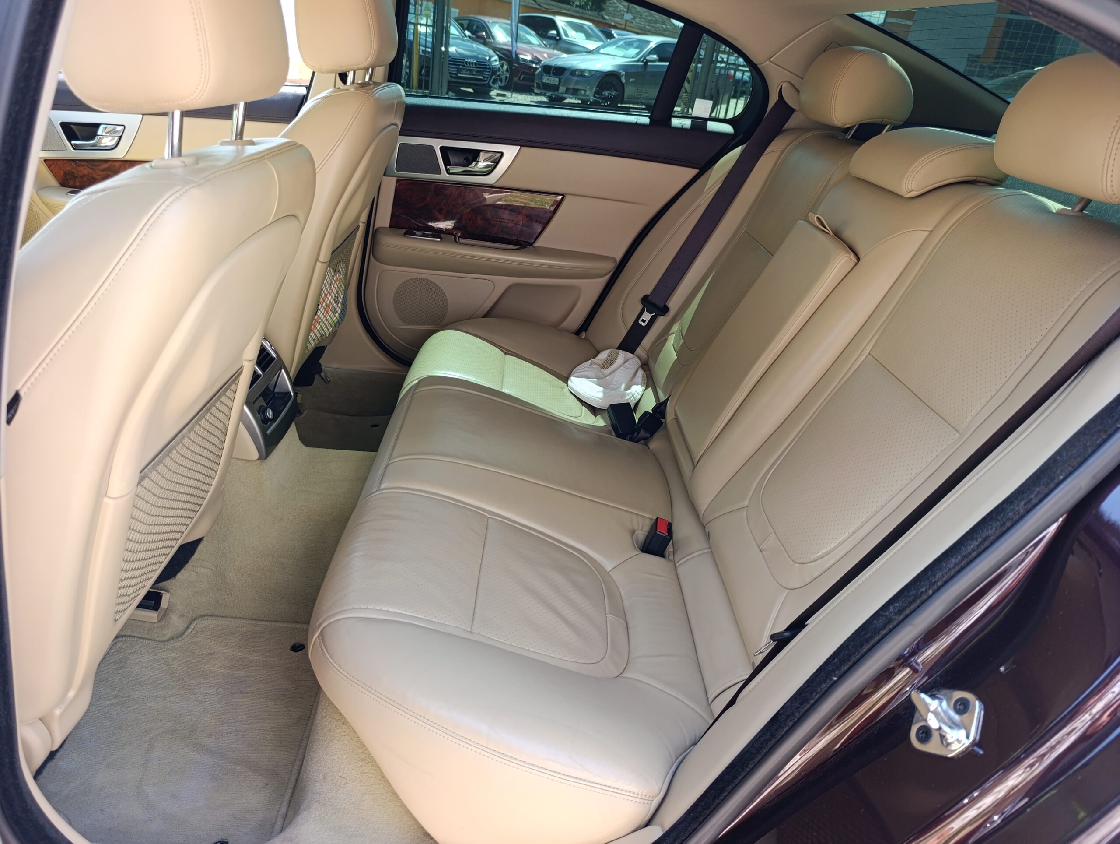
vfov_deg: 59.0
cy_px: 422
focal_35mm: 23
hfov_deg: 73.8
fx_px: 745
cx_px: 560
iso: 125
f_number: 1.6
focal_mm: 6.14
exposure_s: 1/100
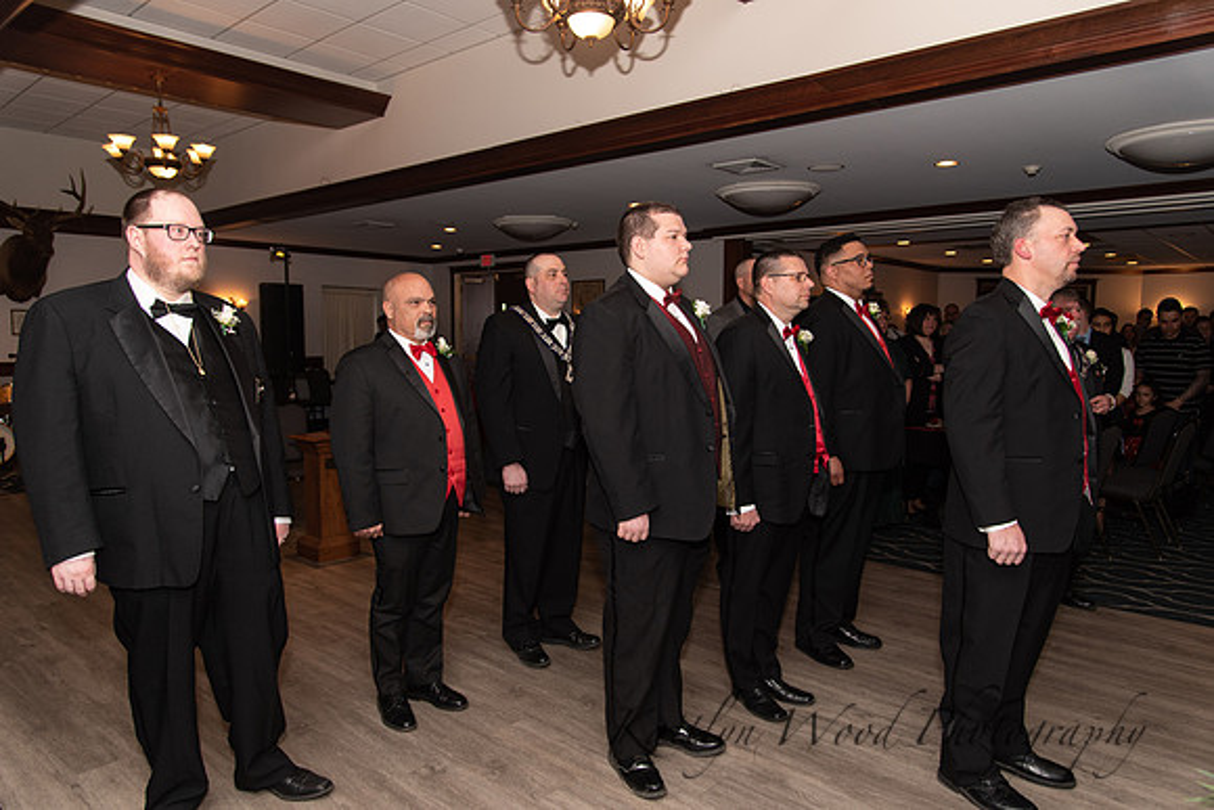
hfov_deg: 73.7
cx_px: 607
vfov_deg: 53.2
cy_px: 405
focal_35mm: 24
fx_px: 809
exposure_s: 1/200
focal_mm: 24
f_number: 4
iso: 800
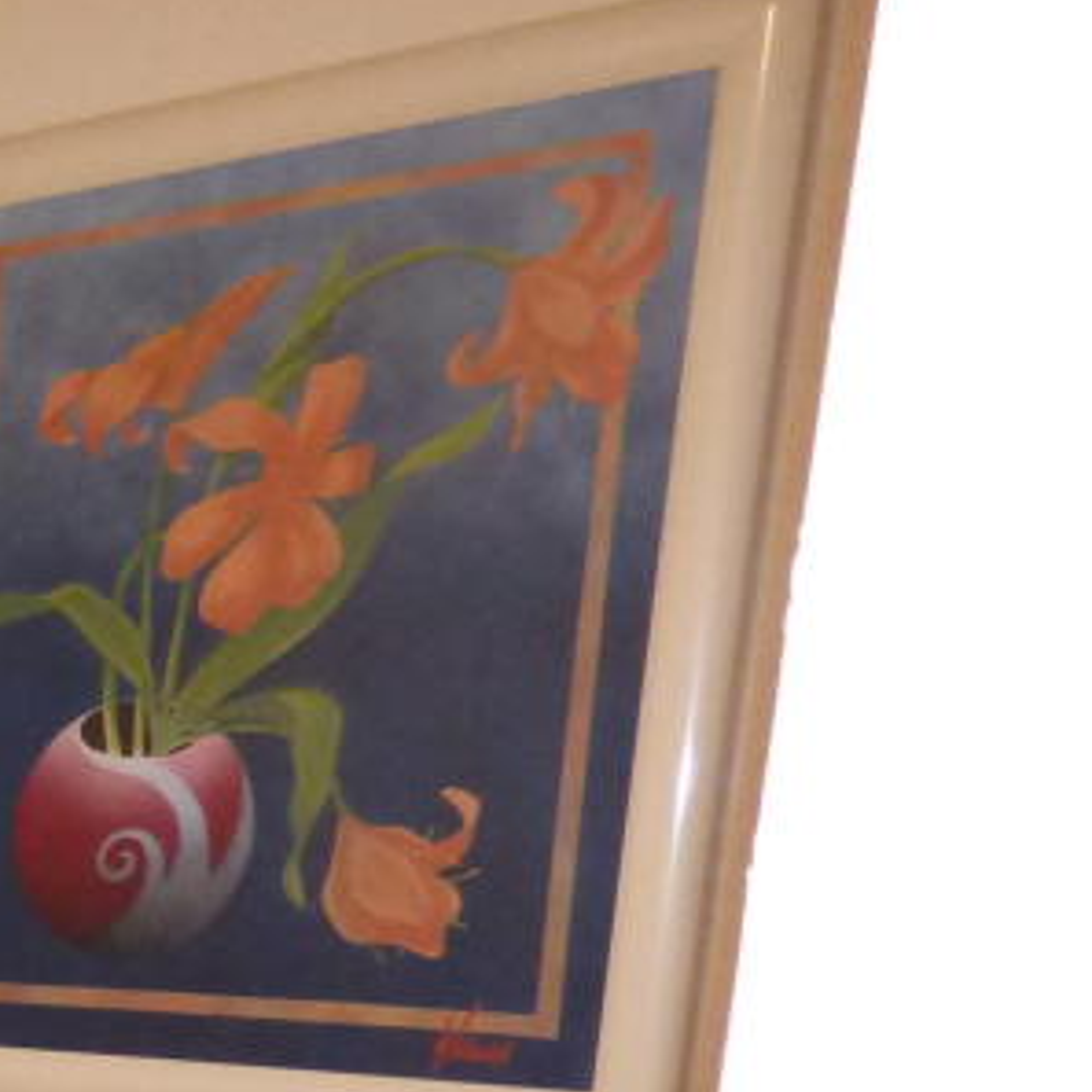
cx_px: -654
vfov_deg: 24.9
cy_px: 1364
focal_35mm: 61
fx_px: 2177
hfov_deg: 22.0
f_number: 2.8
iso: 800
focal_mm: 3.58
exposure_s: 1/50
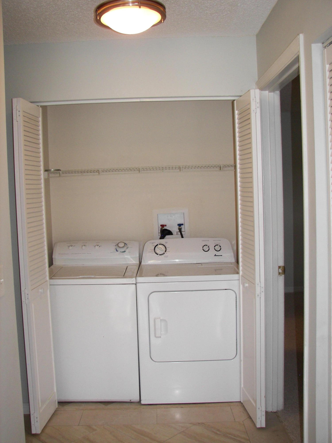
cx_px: 166
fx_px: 460
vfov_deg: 51.4
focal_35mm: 36
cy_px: 222
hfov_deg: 39.7
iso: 100
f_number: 2.8
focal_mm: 6
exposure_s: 1/30
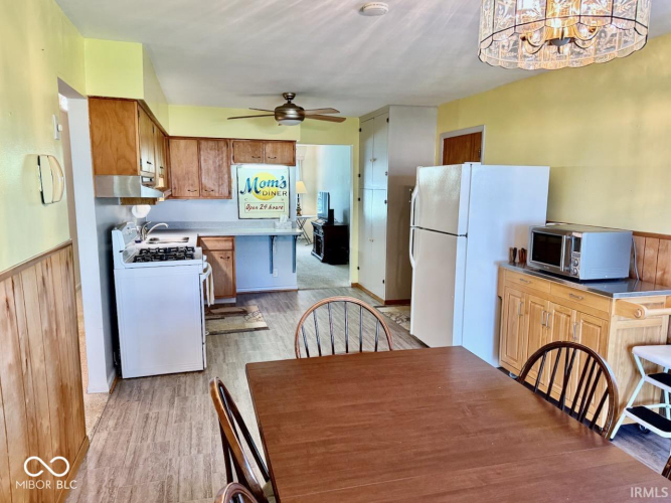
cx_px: 336
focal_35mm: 24
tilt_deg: -8.3
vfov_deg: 56.8
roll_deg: +2.0
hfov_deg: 71.6
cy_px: 252
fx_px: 465
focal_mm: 6.76
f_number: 1.78
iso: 400
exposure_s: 1/60
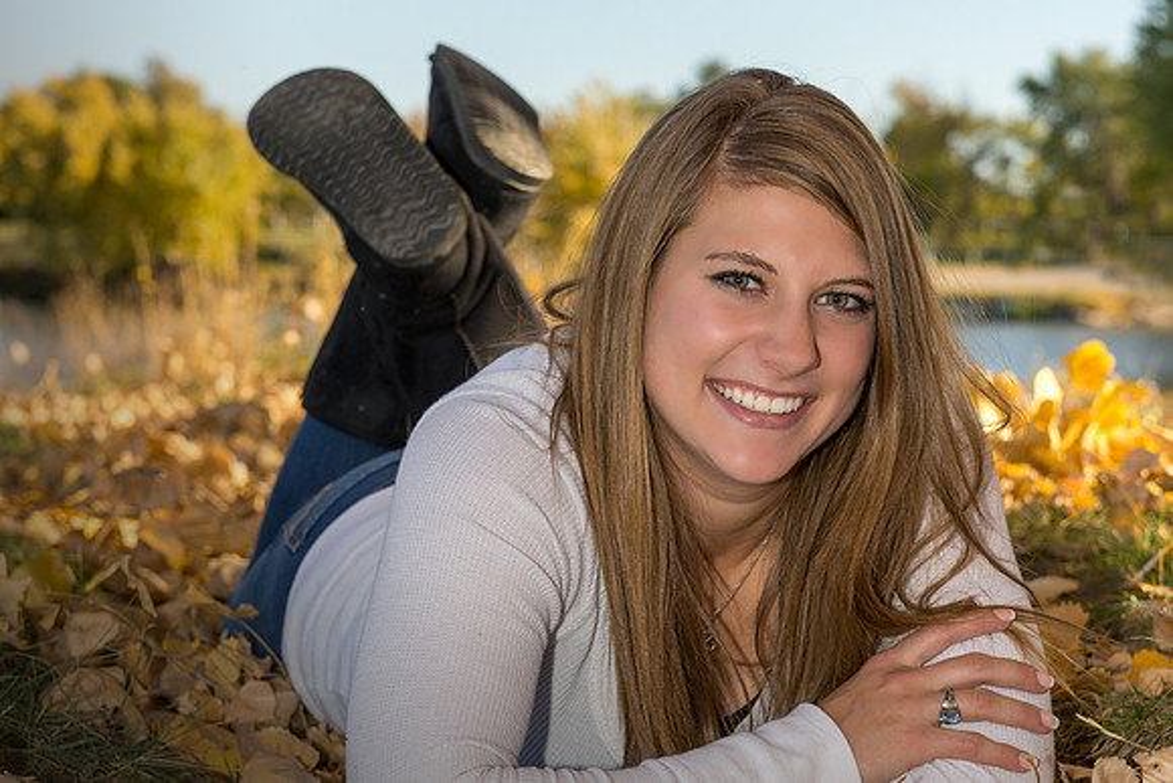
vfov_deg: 22.6
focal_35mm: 60
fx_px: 1955
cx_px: 586
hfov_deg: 33.4
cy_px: 392
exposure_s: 1/250
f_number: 5.6
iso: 100
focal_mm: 60
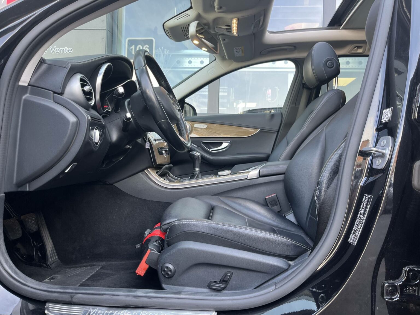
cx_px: 210
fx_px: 315
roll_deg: -1.6
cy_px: 158
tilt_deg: -1.2
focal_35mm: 26
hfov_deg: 67.3
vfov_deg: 53.1
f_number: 1.6
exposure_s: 1/121
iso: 80
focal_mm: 5.1
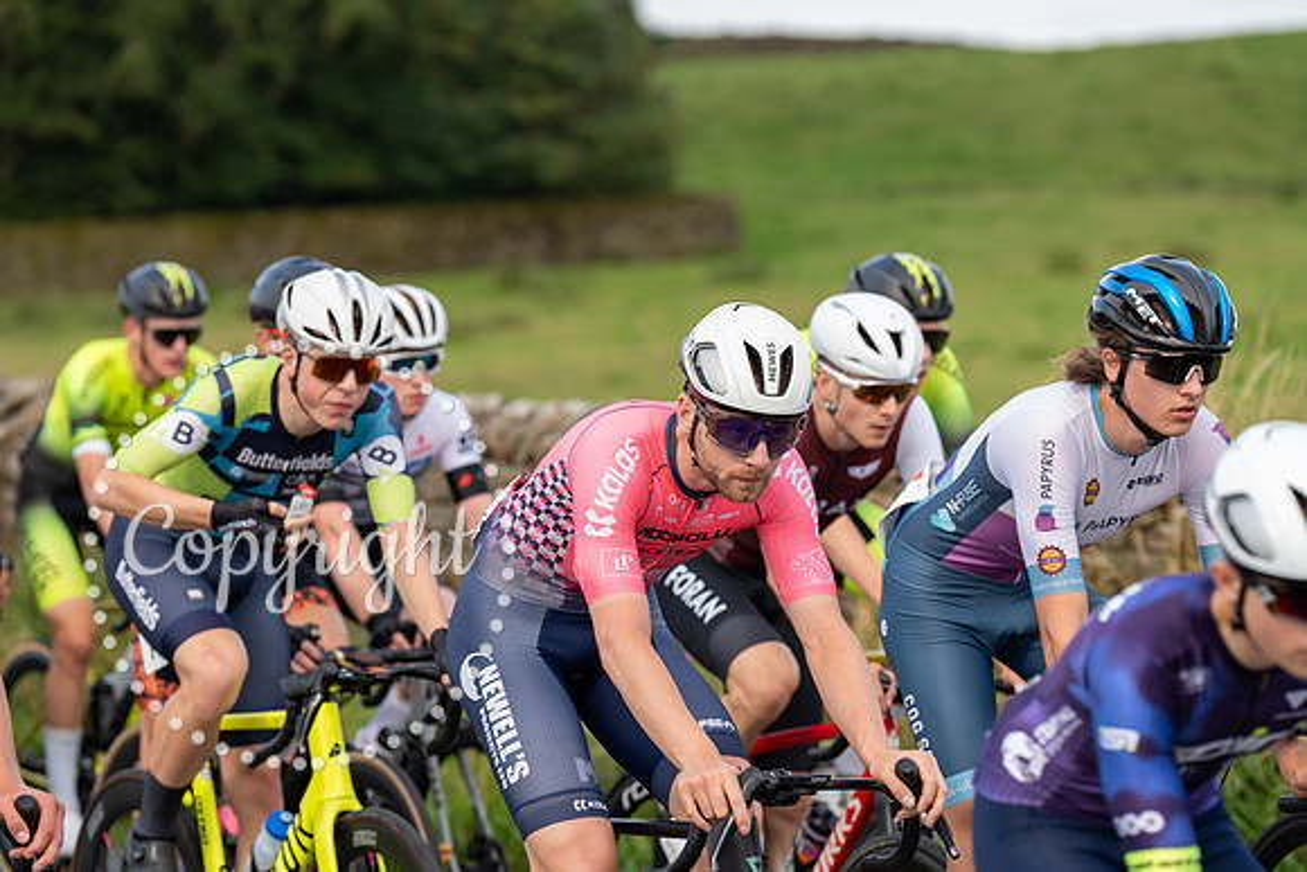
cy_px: 436
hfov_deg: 12.3
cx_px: 654
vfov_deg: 8.2
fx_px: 6064
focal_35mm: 167
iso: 400
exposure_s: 1/800
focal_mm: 167
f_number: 4.5
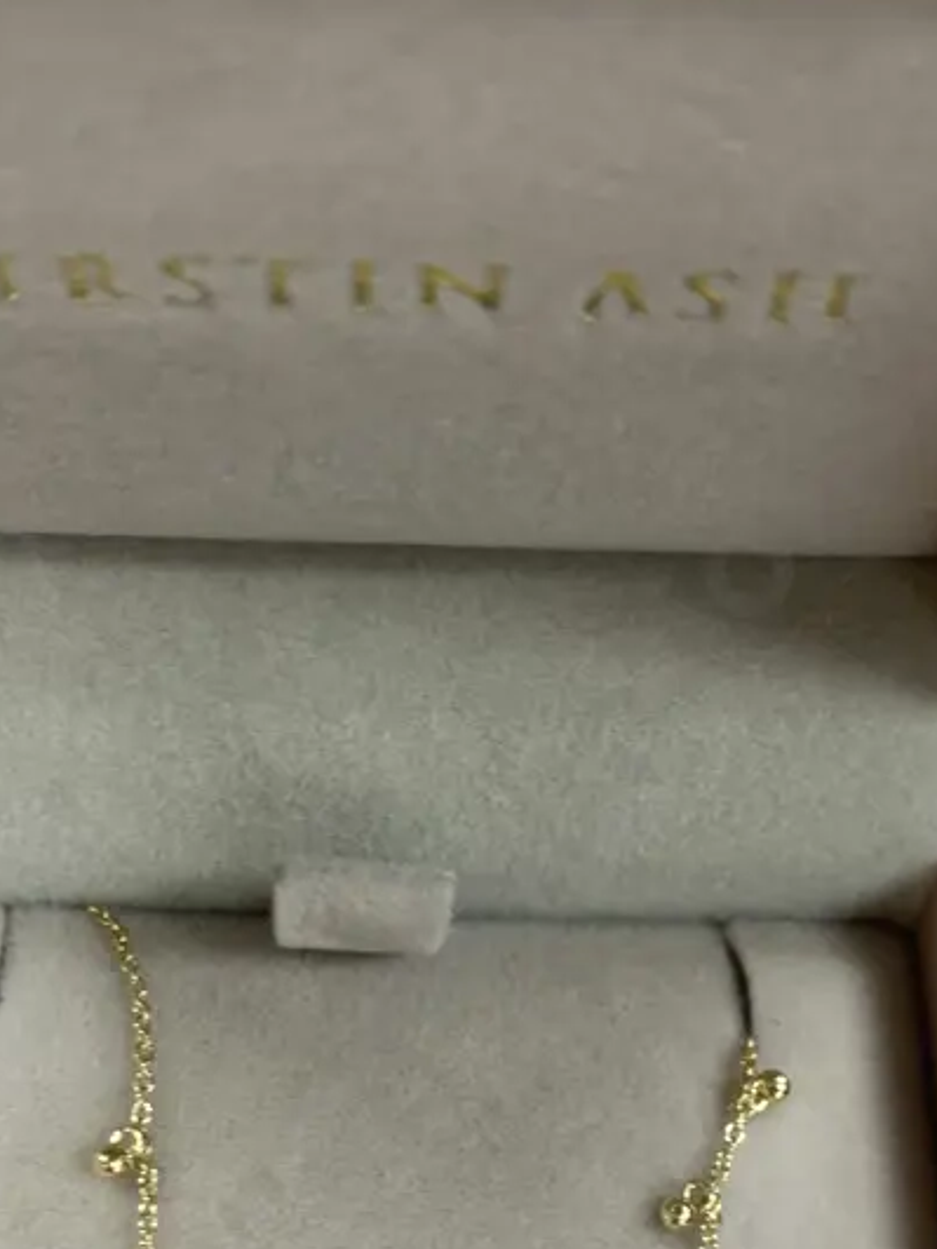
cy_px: 981
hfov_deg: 29.1
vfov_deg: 37.0
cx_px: 439
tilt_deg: -66.1
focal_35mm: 50
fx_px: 1805
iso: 64
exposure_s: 1/50
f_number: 1.8
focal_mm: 4.25
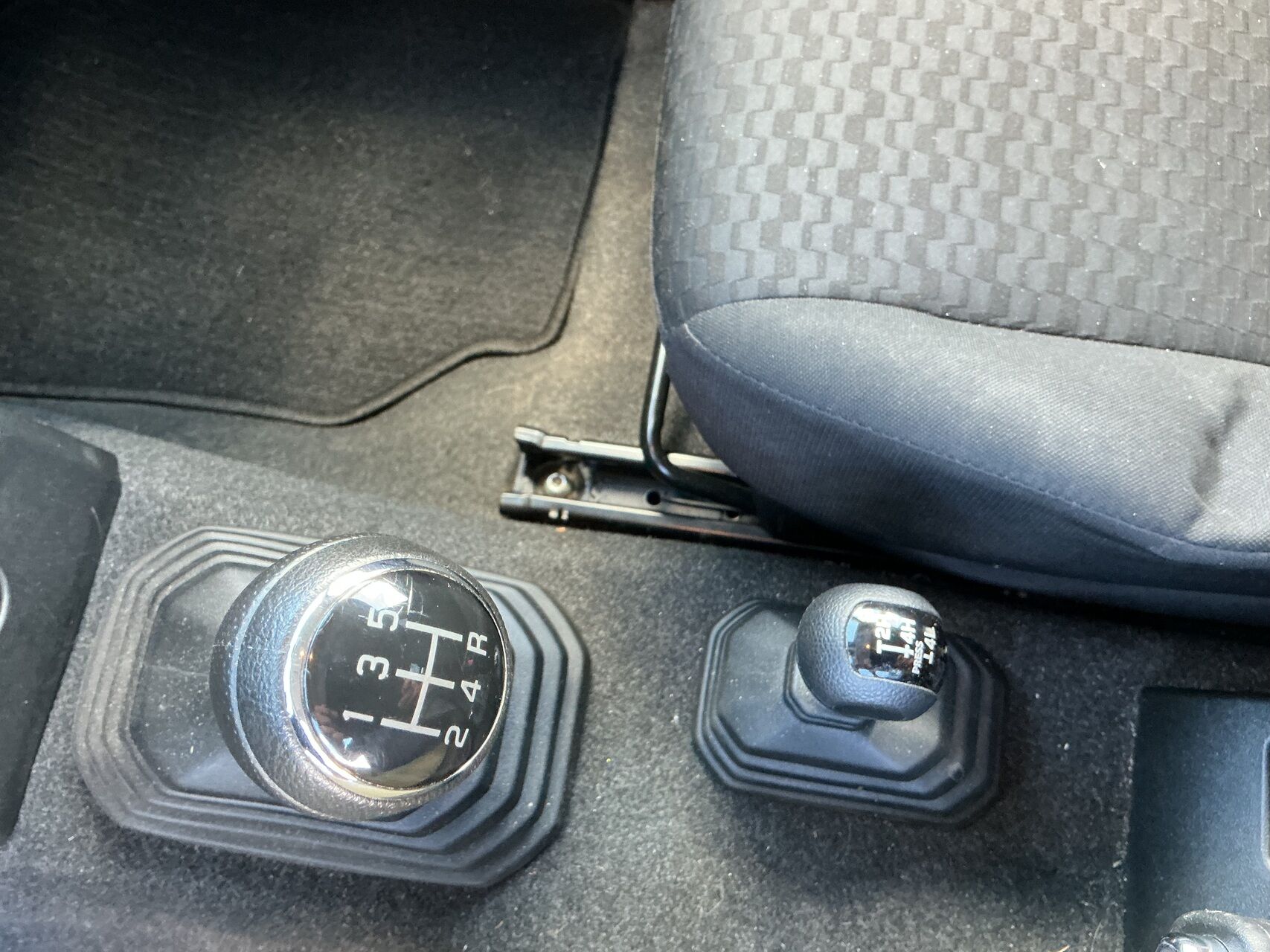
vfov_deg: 48.2
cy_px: 476
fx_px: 1064
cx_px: 635
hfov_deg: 61.7
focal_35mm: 29
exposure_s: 1/60
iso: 250
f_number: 1.8
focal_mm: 3
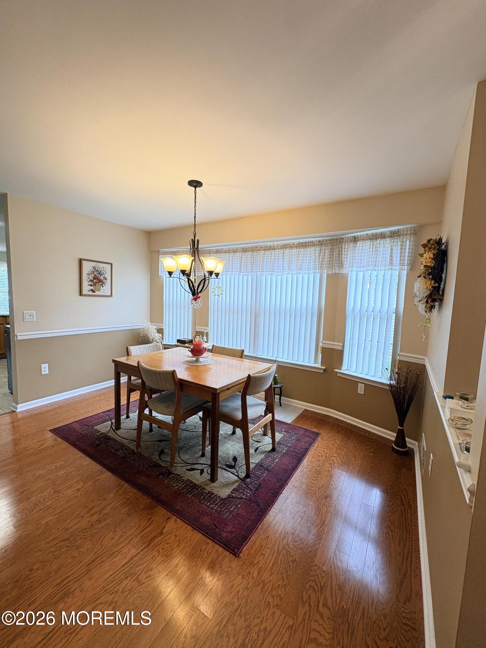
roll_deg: -2.1
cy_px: 324
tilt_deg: -5.3
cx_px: 243
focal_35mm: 14
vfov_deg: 102.1
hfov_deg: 85.7
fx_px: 262
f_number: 2.2
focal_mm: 2.22
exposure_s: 1/60
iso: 125
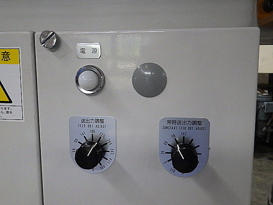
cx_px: 136
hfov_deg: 54.0
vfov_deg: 41.8
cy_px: 102
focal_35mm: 34
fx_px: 268
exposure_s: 1/50
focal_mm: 6.1
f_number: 3.8
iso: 320
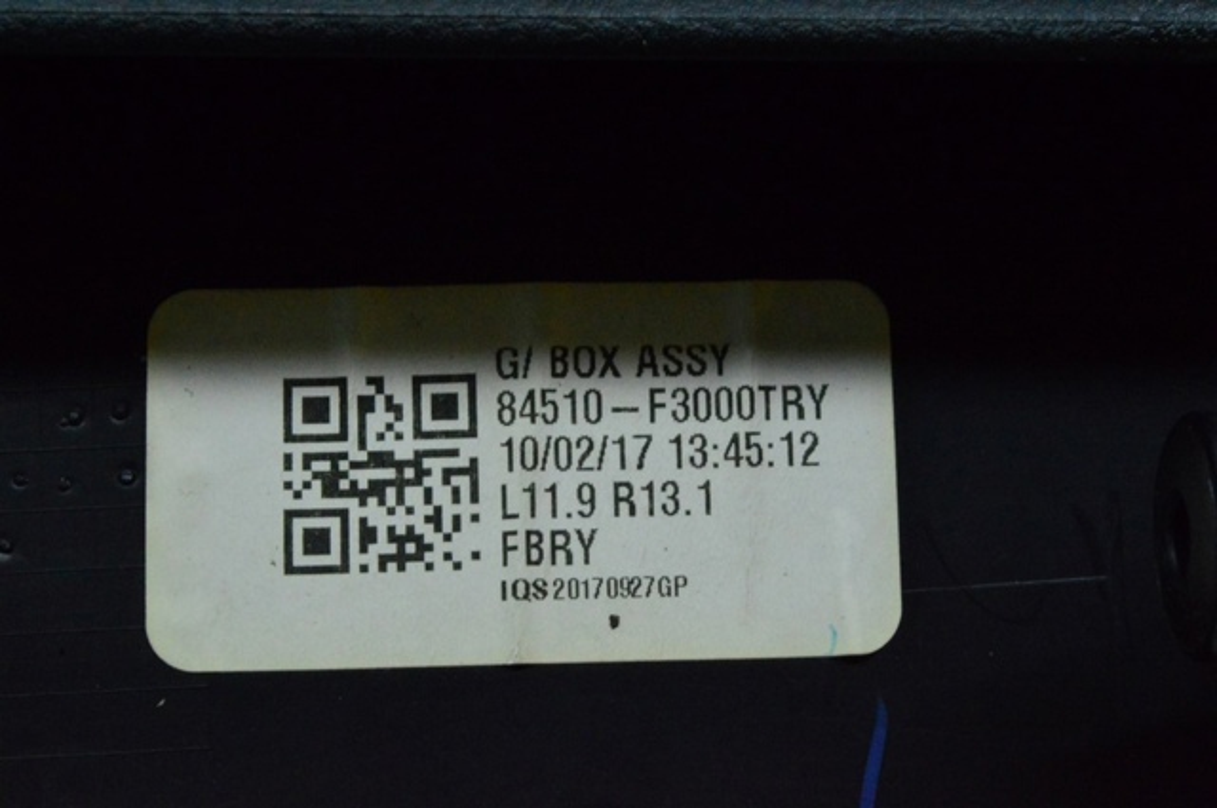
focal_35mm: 82
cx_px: 608
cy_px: 404
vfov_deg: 16.5
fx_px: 2785
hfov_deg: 24.6
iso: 6400
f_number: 36
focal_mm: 55
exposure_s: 1/25
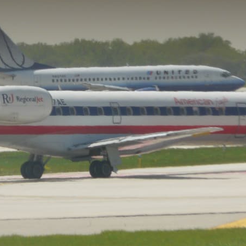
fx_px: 5323
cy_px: 116
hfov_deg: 2.6
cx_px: 82
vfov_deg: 2.6
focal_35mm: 662
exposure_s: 1/400
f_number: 5.6
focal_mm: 54.4
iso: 100
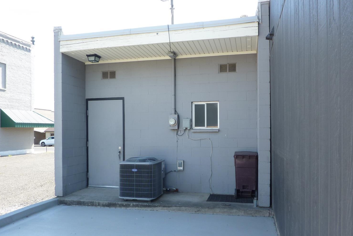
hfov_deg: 65.4
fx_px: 275
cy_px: 133
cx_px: 187
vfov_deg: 46.3
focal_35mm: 28
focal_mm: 4.1
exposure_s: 1/125
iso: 80
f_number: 4
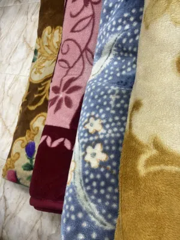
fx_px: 173
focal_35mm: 25
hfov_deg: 54.9
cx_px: 90
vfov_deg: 69.4
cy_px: 120
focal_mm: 5.1
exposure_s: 1/50
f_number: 1.6
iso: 80
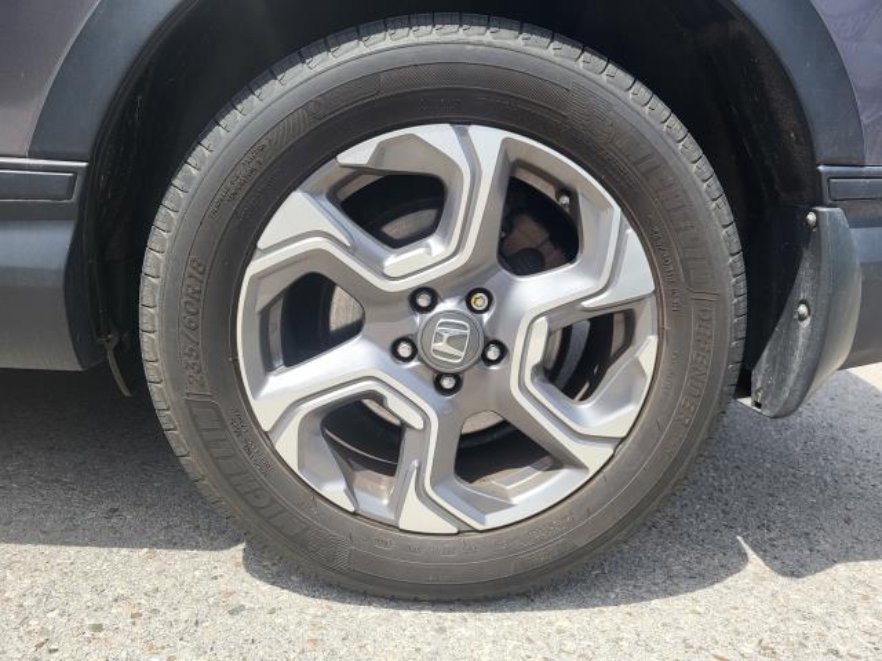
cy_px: 330
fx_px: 662
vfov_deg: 53.1
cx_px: 441
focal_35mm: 26
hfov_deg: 67.3
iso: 40
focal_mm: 5.4
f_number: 1.8
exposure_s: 1/1321
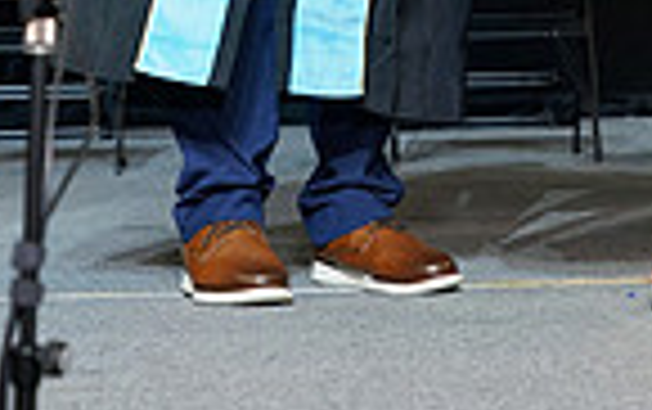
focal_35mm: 190
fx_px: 3380
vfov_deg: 6.6
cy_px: -577
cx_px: 499
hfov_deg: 11.0
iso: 500
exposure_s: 1/80
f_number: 5.6
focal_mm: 60
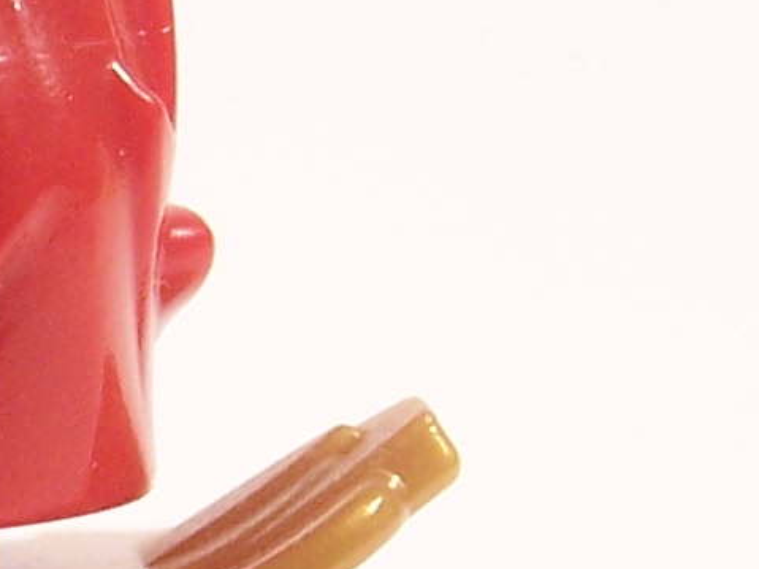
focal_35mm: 629
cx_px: -154
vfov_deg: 2.4
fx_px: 13788
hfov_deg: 3.1
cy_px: 474
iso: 100
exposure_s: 1/15
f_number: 3.2
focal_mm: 19.4
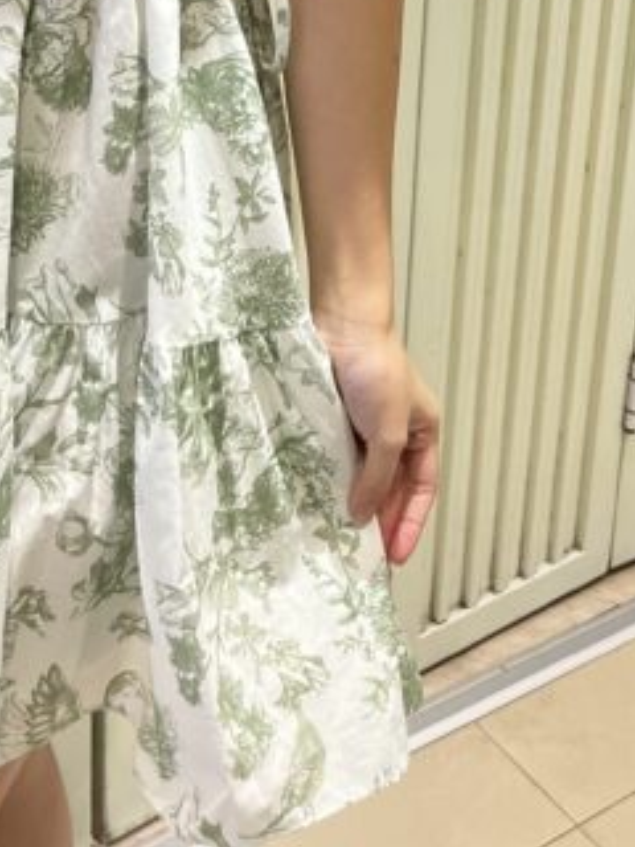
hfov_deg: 22.4
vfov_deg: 27.7
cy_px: -40
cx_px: 185
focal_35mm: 65
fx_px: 1590
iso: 125
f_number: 1.6
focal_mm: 5.1
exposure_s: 1/100
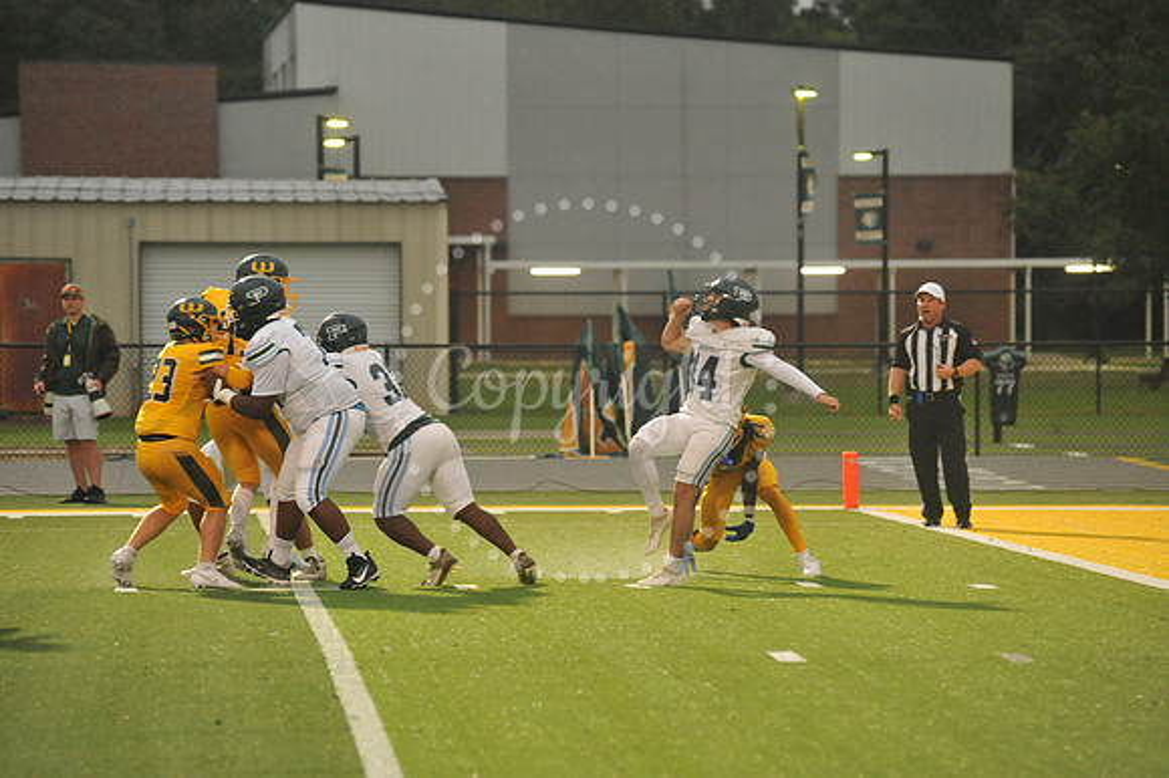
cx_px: 584
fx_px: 6490
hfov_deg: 10.3
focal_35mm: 200
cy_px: 389
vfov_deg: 6.9
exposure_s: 1/320
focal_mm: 200
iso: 4000
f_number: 5
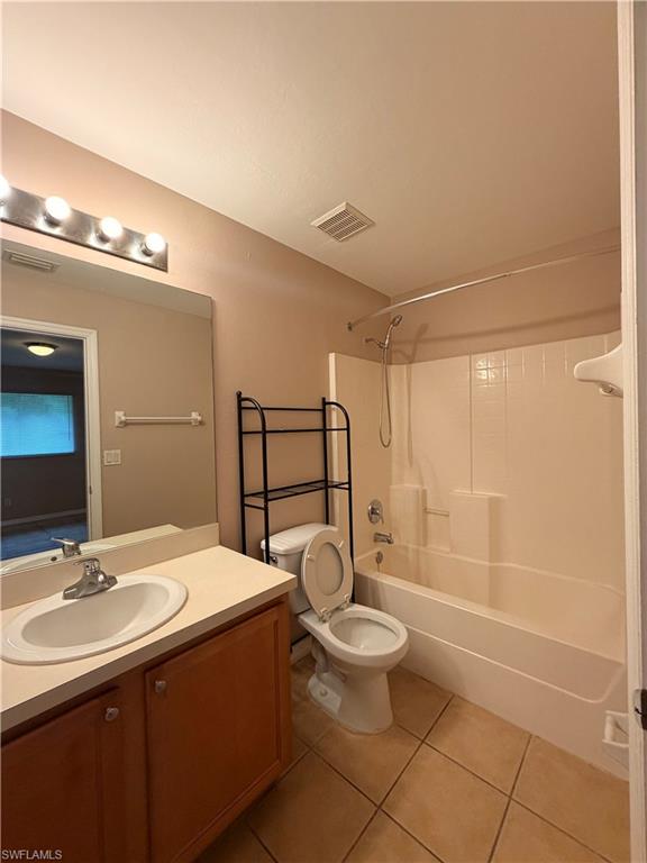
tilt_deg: +1.2
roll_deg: +1.1
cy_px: 432
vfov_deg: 102.1
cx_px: 324
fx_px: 349
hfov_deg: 85.7
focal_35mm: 14
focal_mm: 2.22
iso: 320
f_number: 2.2
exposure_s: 1/120
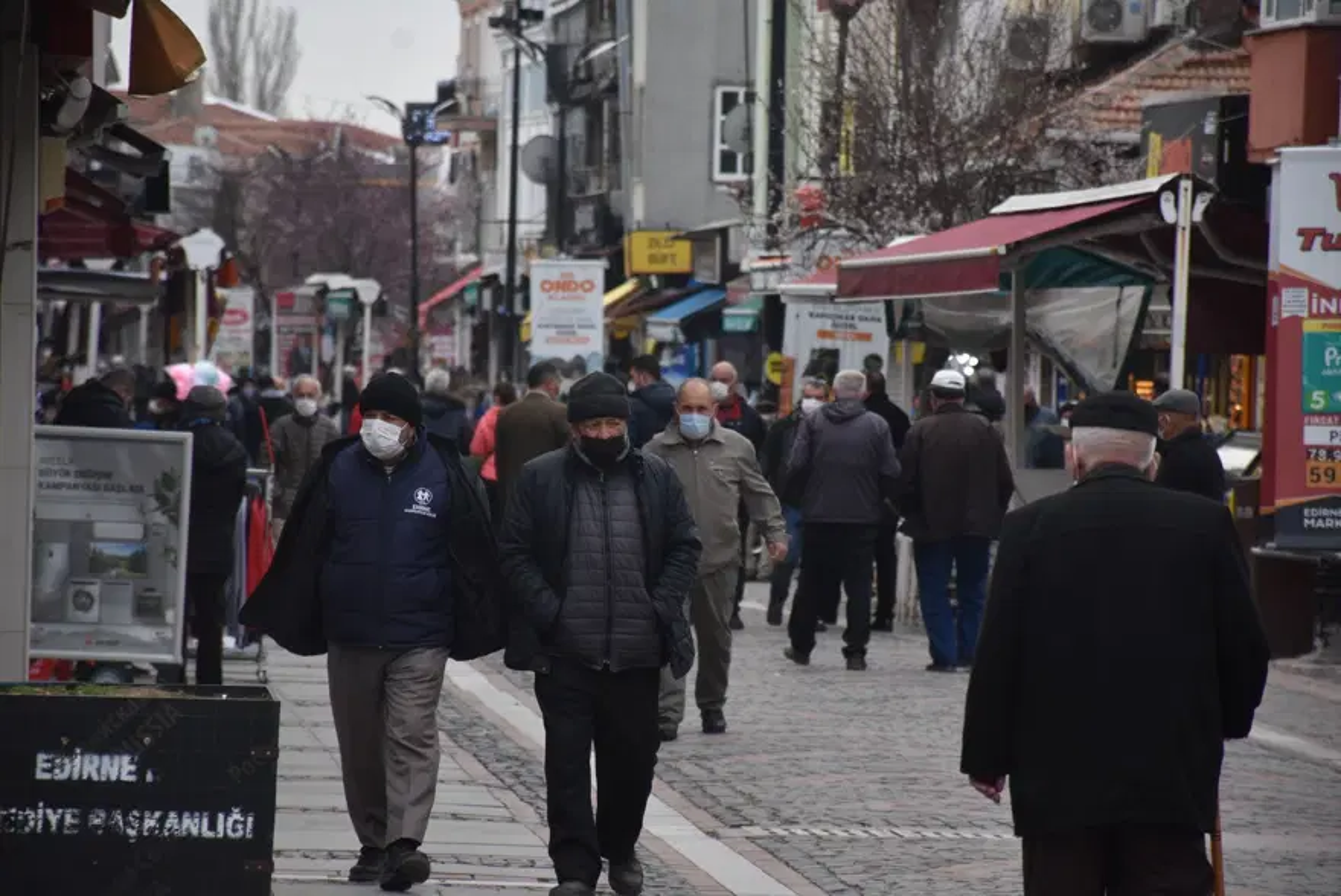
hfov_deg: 9.8
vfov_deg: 6.6
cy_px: 448
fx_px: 7827
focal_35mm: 210
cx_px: 670
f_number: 5.6
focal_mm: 140
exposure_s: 1/1600
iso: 800
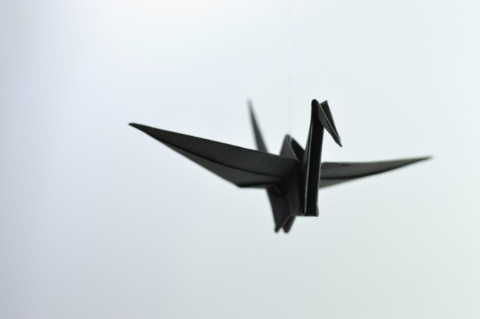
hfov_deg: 27.0
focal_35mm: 75
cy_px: 160
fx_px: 999
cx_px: 240
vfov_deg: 18.1
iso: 200
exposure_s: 1/250
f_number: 4
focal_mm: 50
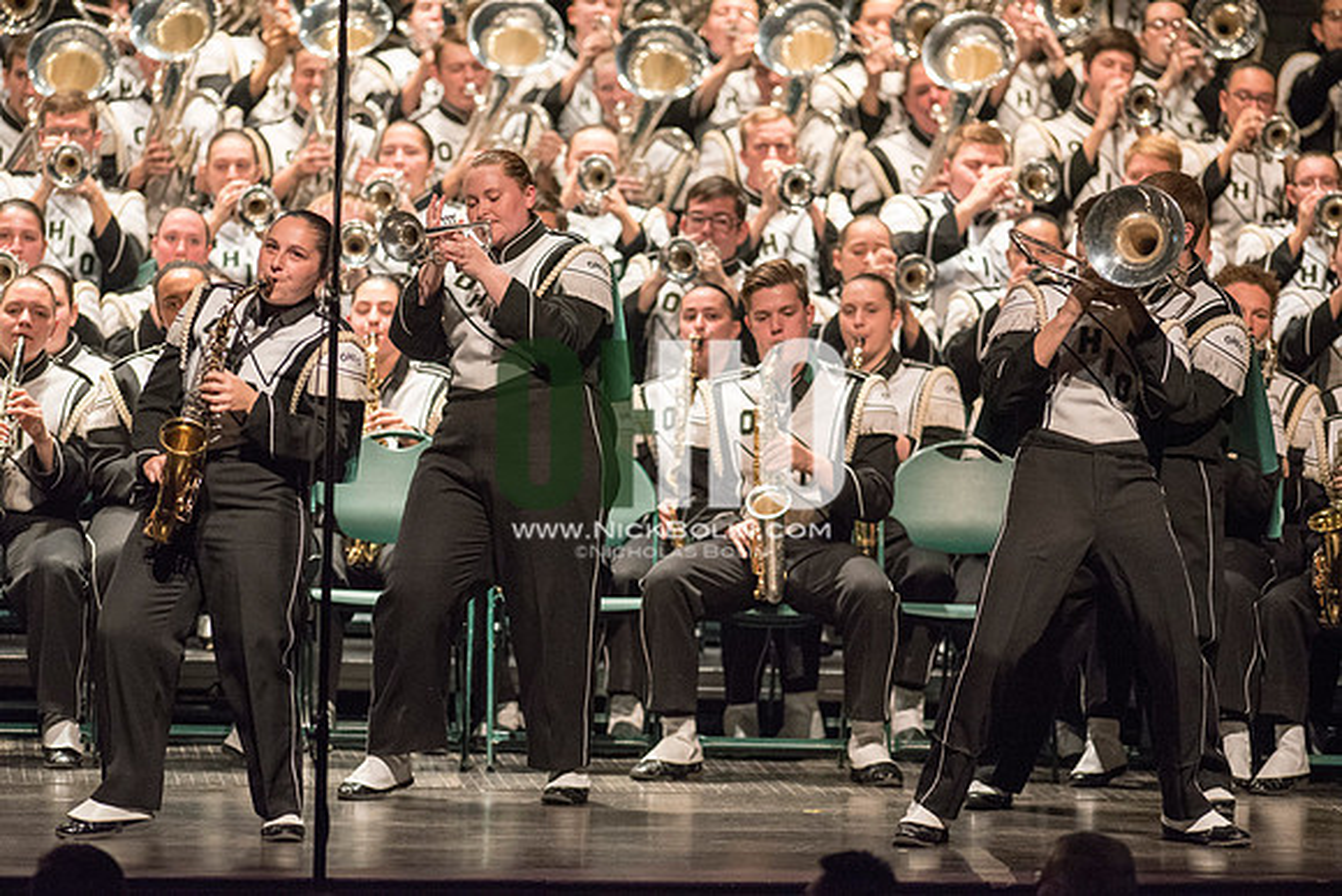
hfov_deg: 6.9
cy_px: 448
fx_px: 11185
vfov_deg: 4.6
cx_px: 671
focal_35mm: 300
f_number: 2.8
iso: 4000
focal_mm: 300
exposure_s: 1/500
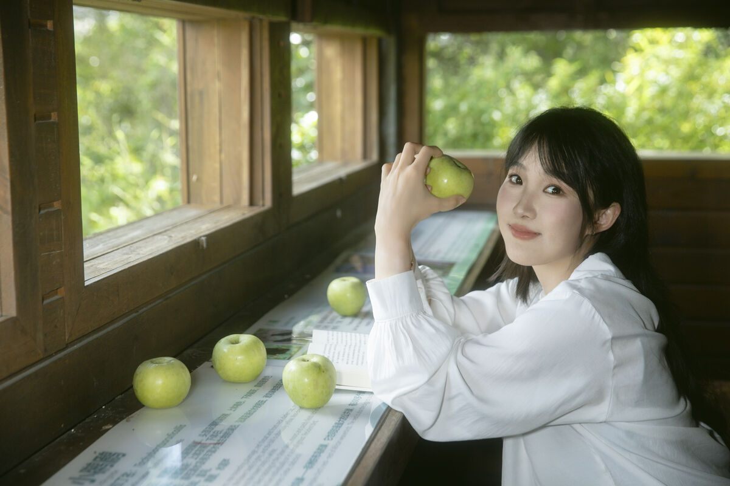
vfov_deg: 23.0
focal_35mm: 59
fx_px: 1196
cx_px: 365
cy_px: 243
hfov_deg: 33.9
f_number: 4
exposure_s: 1/125
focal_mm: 59
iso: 200
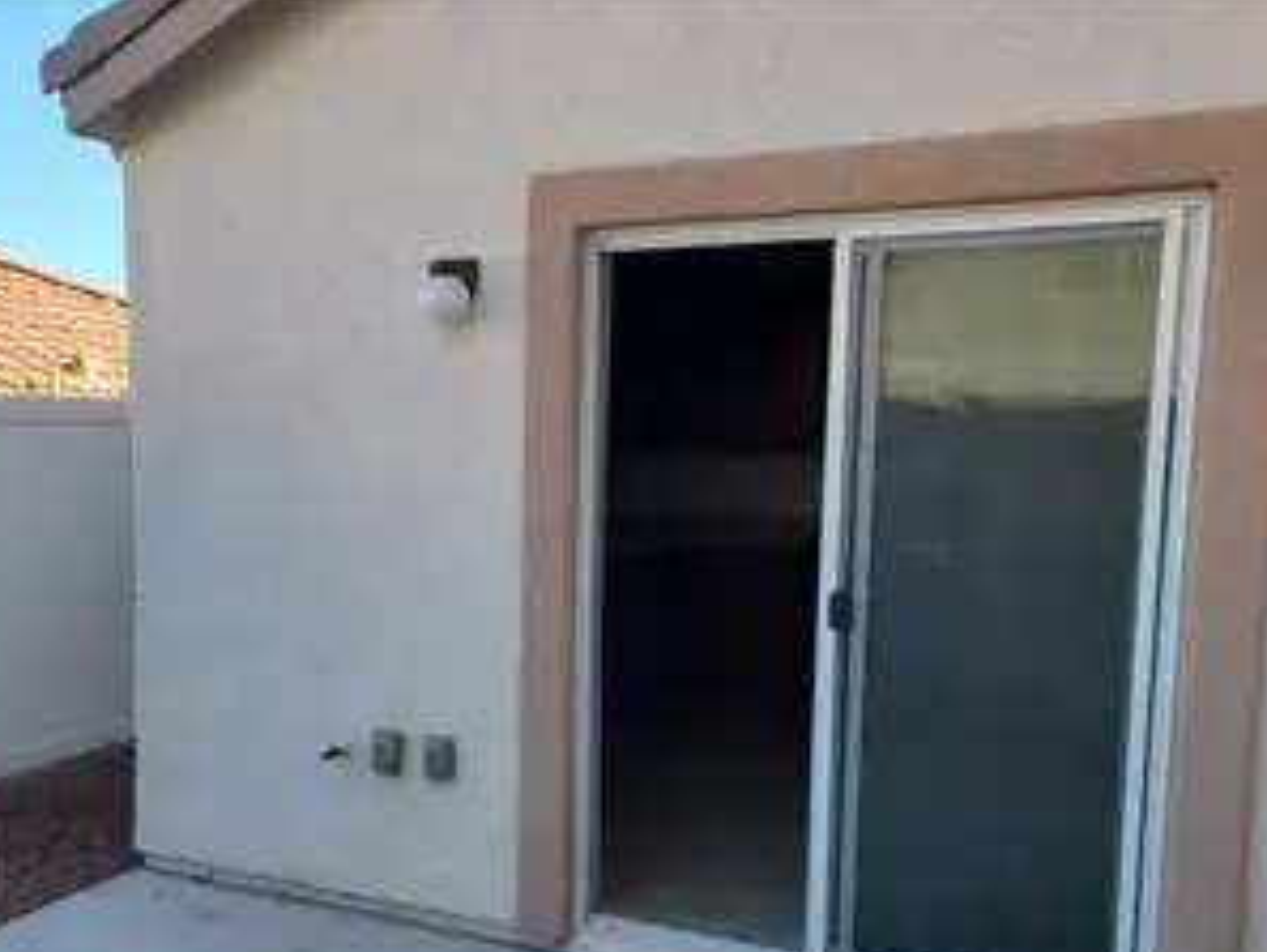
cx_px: 452
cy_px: 632
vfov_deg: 40.2
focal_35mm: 35
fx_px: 1282
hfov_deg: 51.9
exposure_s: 1/399
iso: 50
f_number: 2.4
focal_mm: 4.3
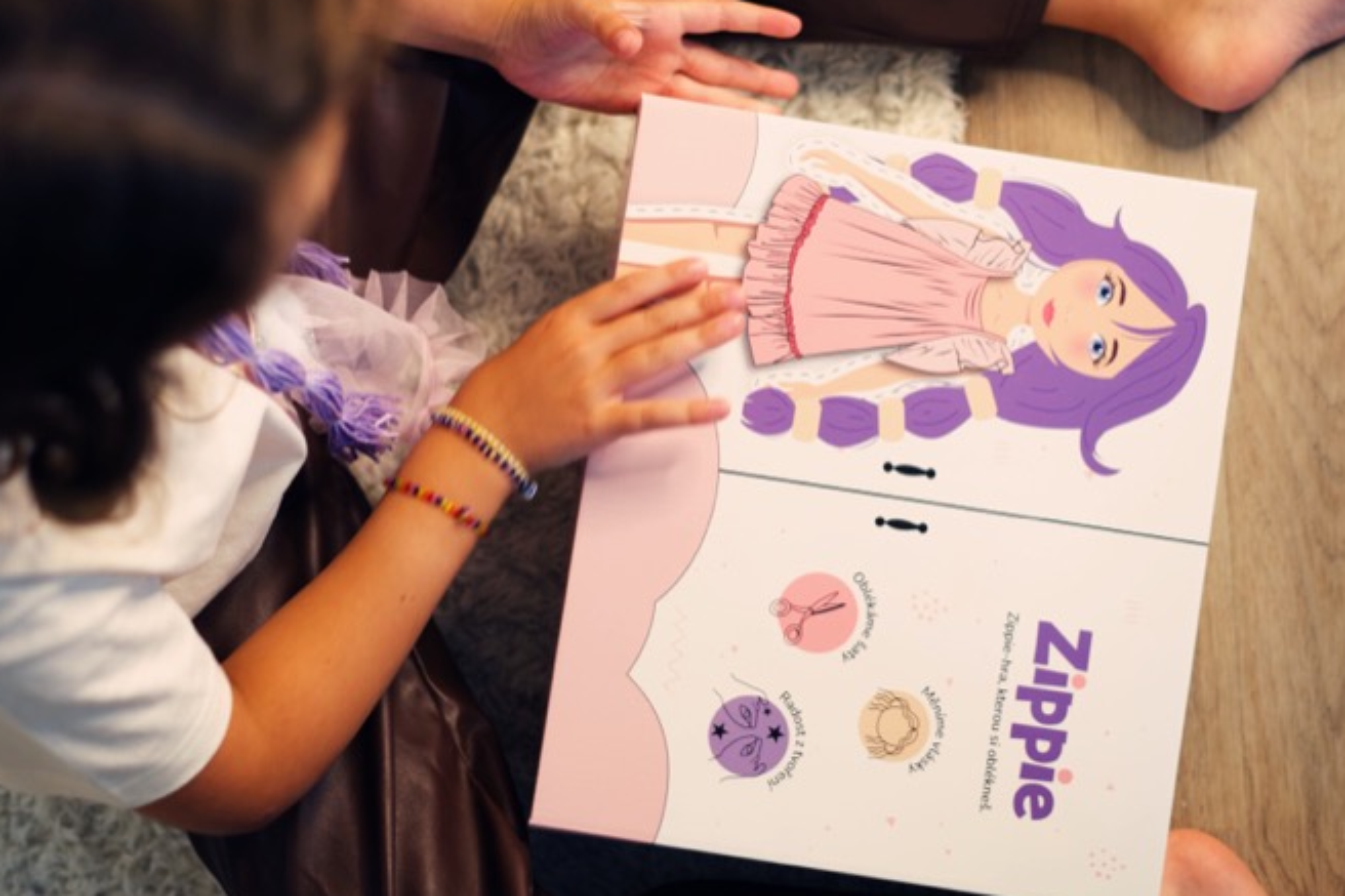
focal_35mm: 61
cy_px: 434
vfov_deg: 22.2
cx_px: 609
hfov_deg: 32.9
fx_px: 2278
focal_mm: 50
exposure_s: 1/160
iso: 400
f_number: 2.2
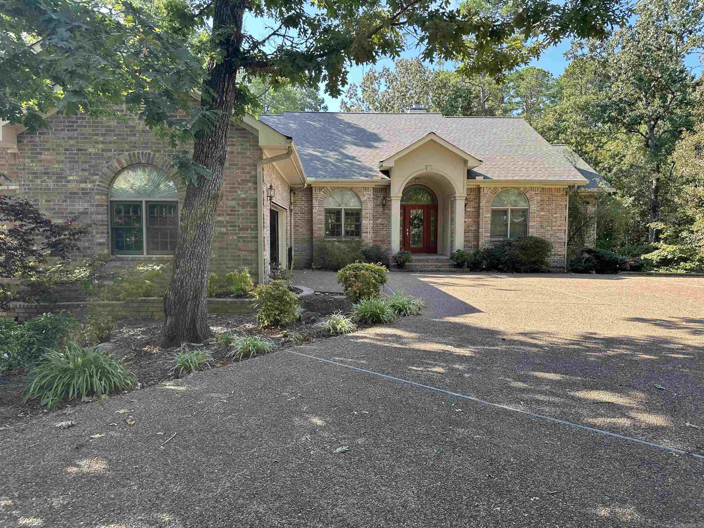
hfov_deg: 71.6
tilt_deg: -3.0
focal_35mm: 24
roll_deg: +0.0
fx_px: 488
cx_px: 352
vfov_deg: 56.8
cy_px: 264
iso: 80
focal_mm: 6.86
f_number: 1.78
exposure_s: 1/570
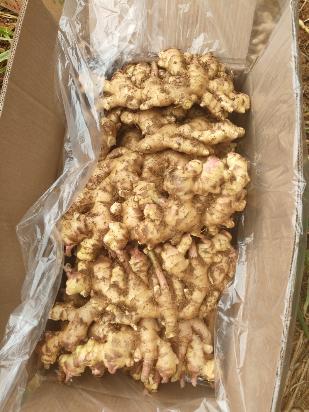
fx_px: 286
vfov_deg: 71.6
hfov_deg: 56.8
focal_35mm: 24
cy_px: 206
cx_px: 154
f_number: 1.8
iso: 50
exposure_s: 1/334
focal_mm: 5.59
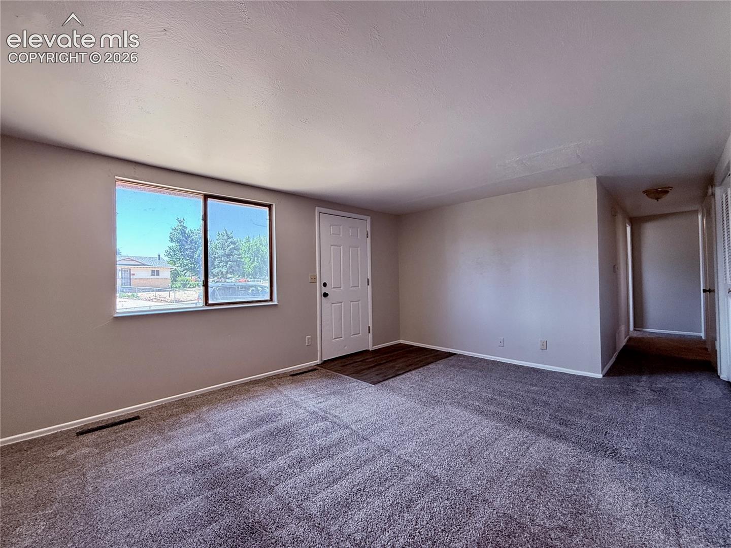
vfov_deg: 85.7
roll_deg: -1.4
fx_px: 296
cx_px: 366
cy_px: 274
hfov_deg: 102.1
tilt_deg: +1.4
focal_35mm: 14
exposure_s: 1/120
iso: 125
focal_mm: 2.22
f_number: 2.2
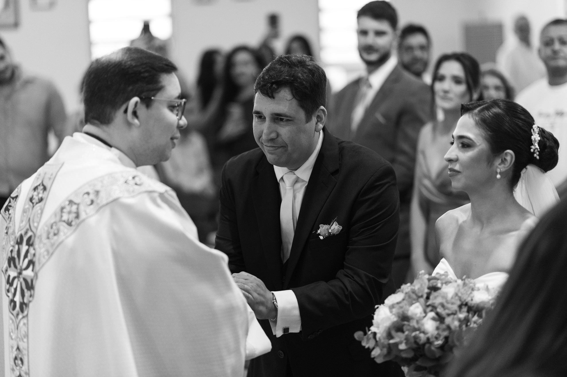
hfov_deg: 23.9
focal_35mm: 85
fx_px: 1338
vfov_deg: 16.0
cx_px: 284
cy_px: 188
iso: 2000
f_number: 1.8
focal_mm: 85
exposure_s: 1/320
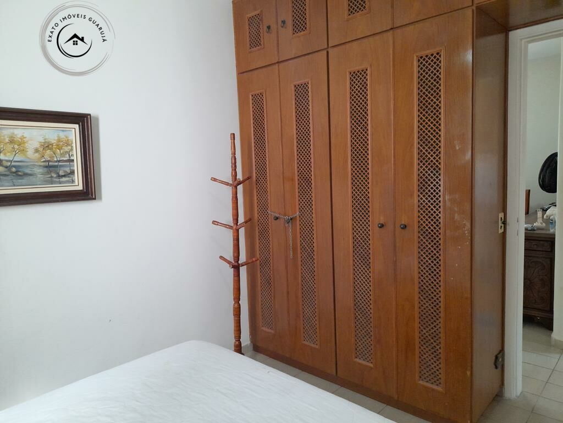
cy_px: 212
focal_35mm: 25
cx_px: 282
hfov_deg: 69.4
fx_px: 407
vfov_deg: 54.9
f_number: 2
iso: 200
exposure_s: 1/60
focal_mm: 4.6
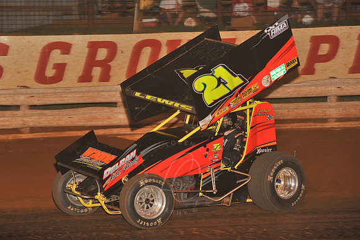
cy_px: 120
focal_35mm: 145
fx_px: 1450
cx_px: 180
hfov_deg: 14.2
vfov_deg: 9.5
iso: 800
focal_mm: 145
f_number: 6.3
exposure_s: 1/320
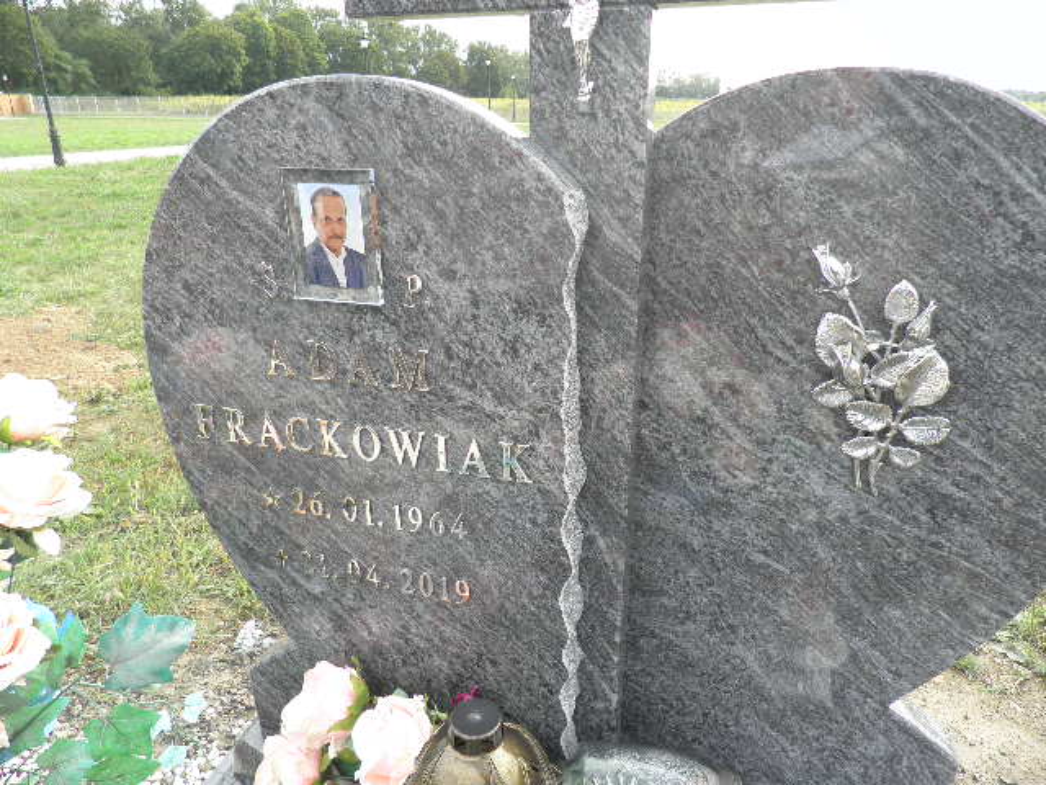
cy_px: 392
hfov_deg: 71.6
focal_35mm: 24
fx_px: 725
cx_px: 523
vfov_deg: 56.8
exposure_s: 1/160
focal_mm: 4.3
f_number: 3.3
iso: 64
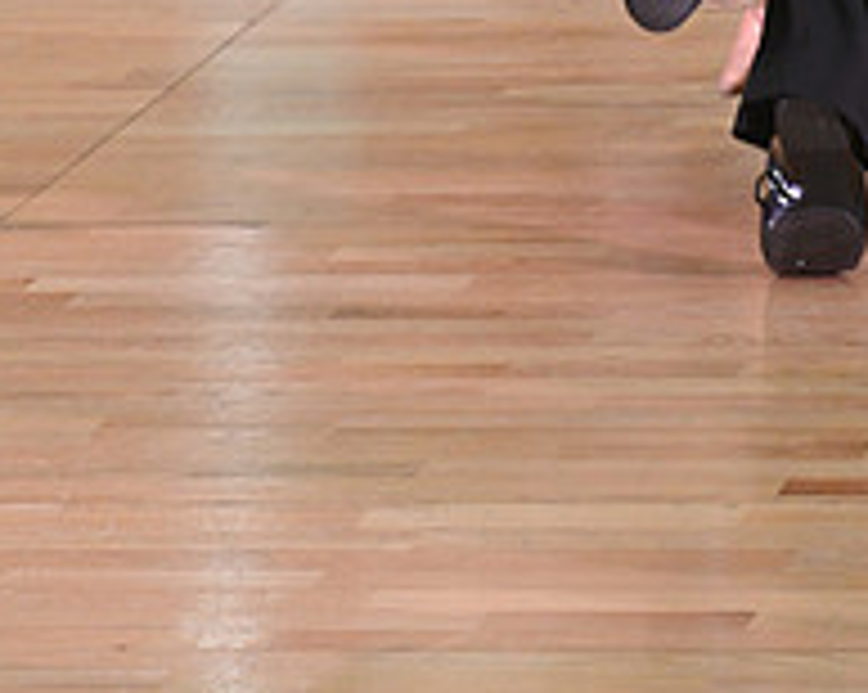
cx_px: 672
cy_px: -540
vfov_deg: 4.7
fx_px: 8418
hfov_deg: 5.9
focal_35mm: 328
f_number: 5.6
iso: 3200
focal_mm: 116
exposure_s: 1/400
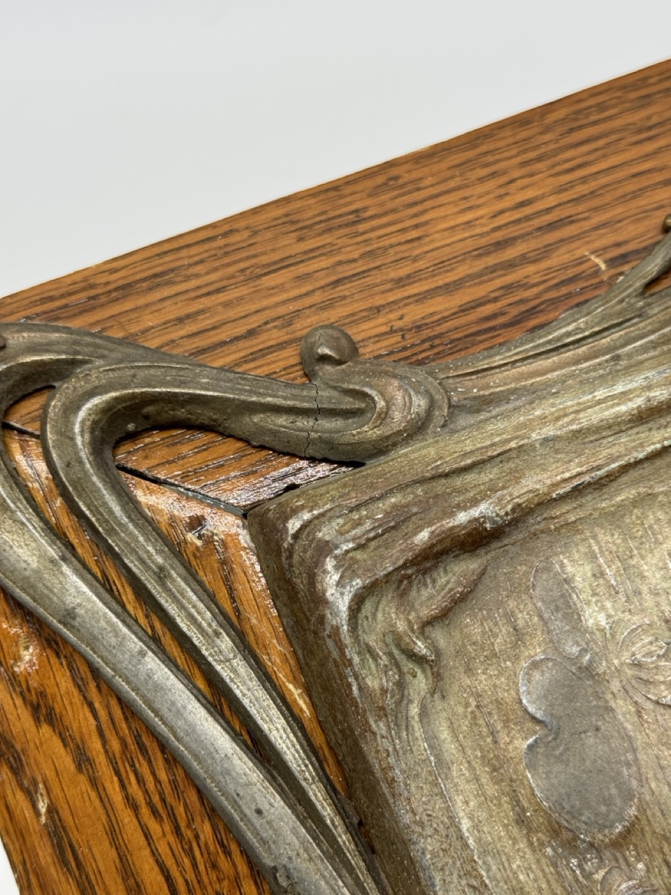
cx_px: 336
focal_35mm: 48
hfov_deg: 30.3
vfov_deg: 39.7
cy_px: 448
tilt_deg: -65.5
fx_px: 1241
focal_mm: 6.76
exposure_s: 1/338
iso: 64
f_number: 1.78
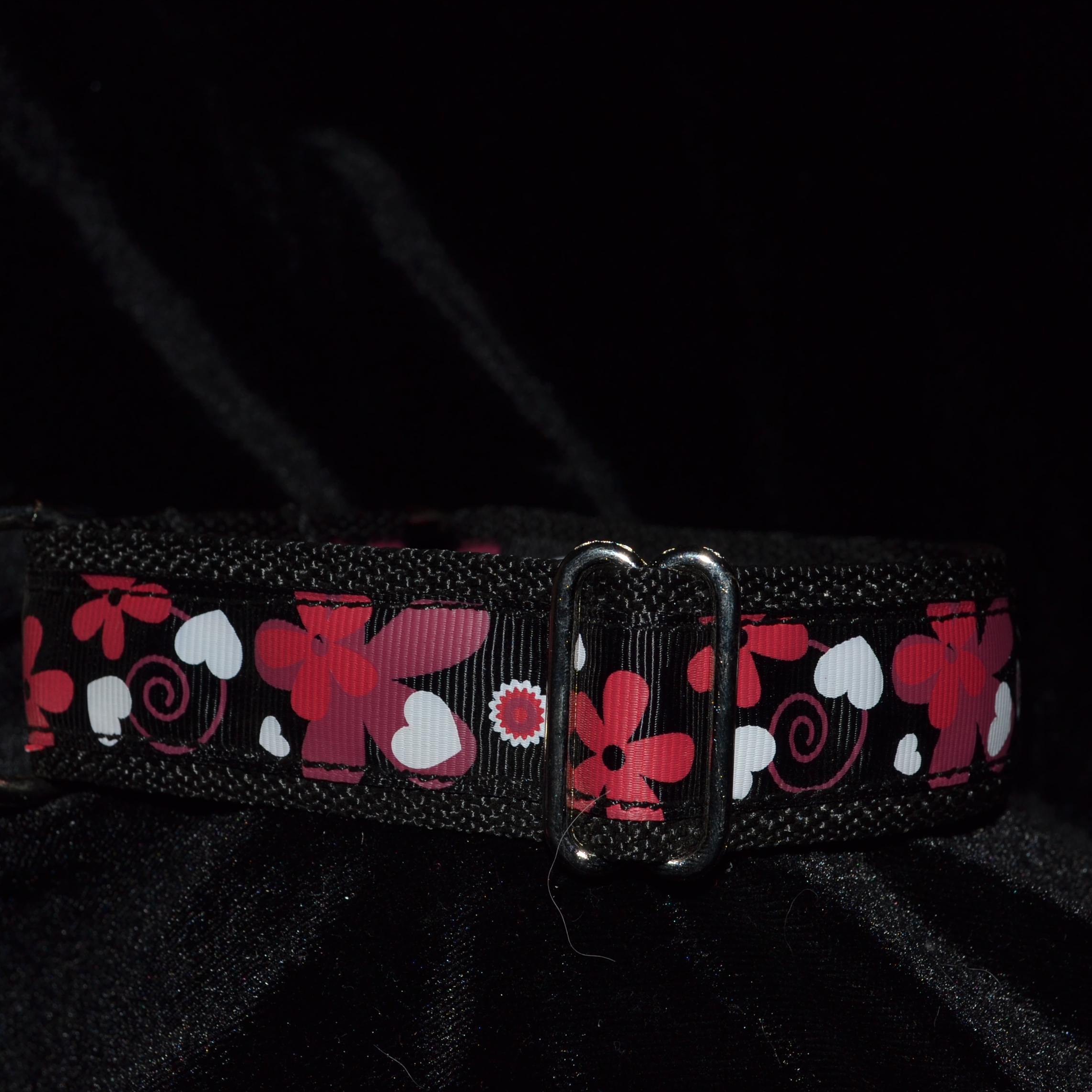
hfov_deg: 29.5
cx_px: 582
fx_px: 2070
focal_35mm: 58
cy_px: 541
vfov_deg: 29.6
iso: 100
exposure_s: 1/60
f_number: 8
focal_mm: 30
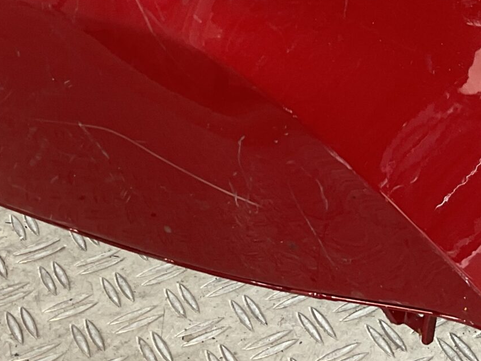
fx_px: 1223
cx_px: 377
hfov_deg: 22.0
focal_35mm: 88
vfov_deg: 16.0
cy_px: -90
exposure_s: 1/100
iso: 32
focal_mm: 3
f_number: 1.8
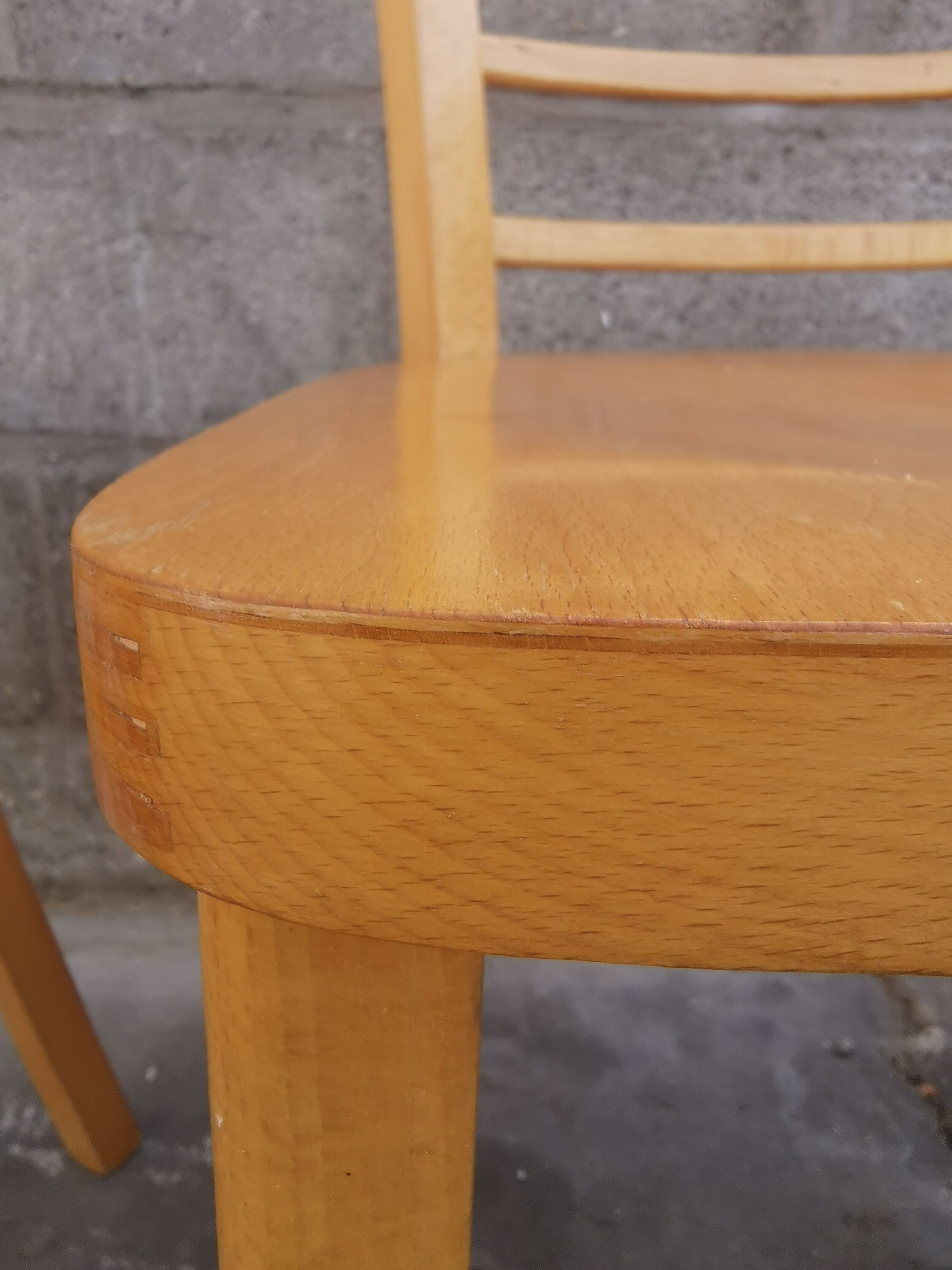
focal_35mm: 26
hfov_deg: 53.1
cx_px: 476
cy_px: 635
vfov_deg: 67.3
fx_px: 953
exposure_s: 1/145
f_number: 2.2
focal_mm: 2.26
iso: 50
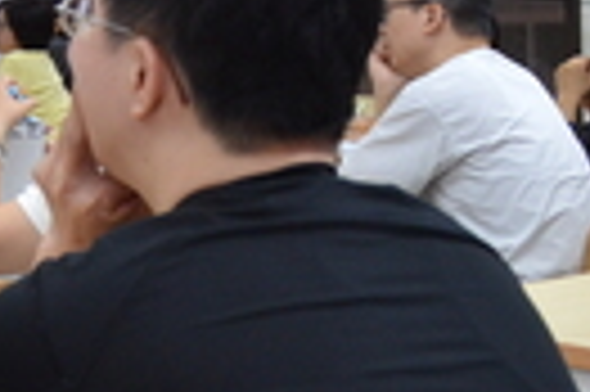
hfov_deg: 12.4
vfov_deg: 9.0
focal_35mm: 144
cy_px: -378
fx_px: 2357
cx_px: -640
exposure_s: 1/125
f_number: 5.6
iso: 800
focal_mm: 18
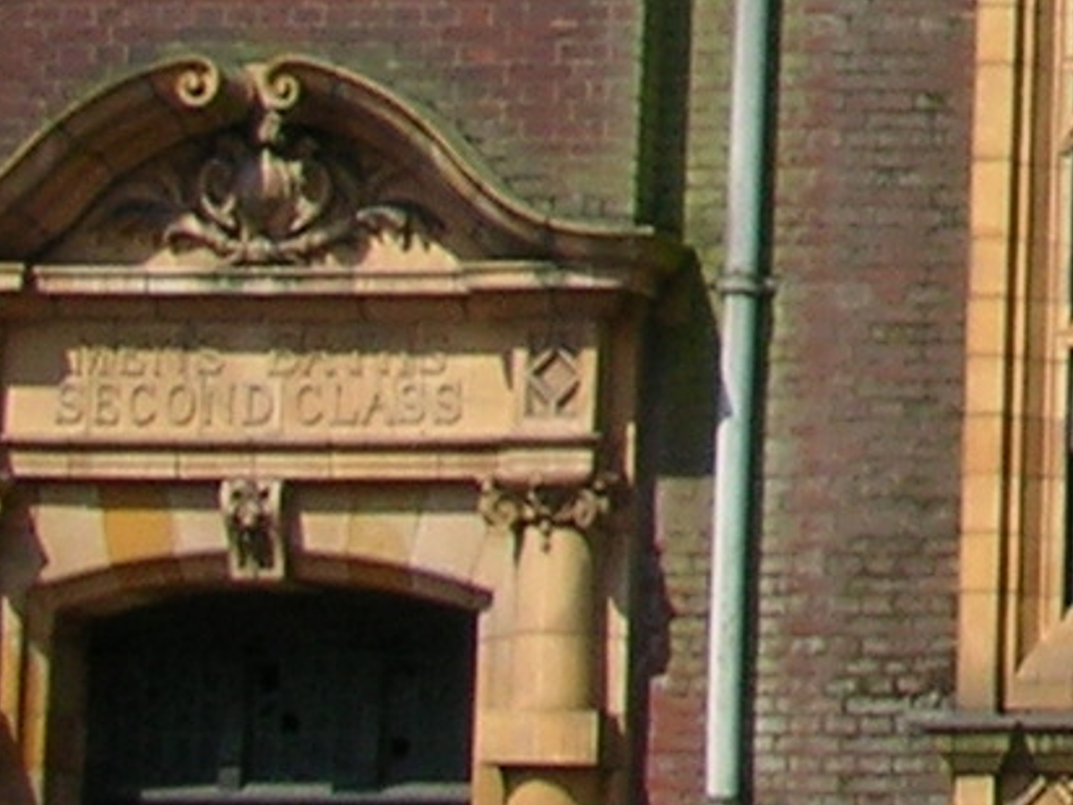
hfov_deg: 8.2
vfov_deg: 6.6
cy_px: -727
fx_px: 6819
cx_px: 2628
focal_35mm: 220
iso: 50
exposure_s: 1/67.1
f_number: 8.5
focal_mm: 5.8
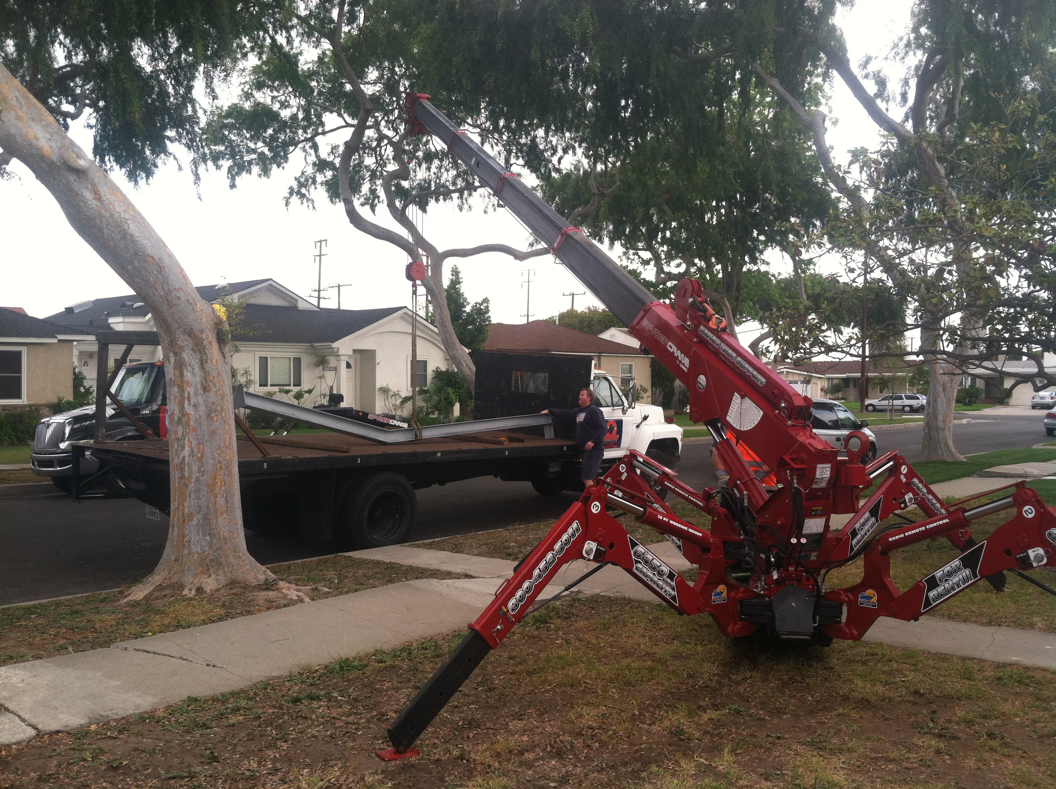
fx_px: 1066
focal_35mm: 35
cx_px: 528
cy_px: 394
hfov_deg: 52.7
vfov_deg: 40.6
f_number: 2.8
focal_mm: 3.85
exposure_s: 1/234
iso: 80
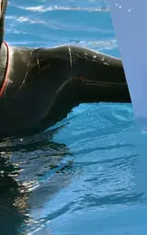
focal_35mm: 301
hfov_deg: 4.4
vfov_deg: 6.9
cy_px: -11
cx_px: 118
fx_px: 1929
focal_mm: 86
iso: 320
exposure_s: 1/1000
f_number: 4.5
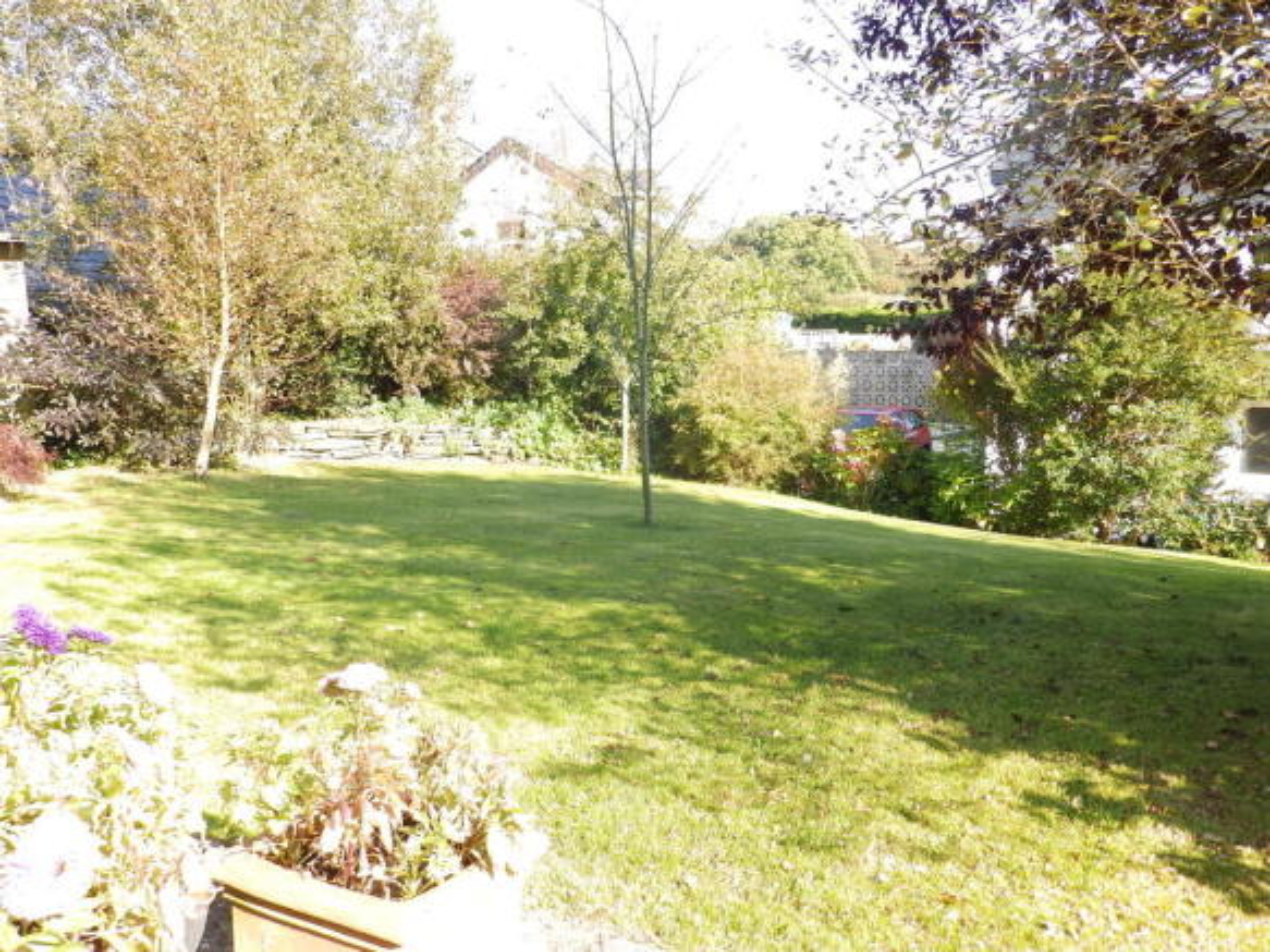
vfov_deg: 44.1
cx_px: 635
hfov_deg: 56.8
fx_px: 1174
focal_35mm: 32
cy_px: 476
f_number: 4
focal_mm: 5.7
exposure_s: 1/100
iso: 80
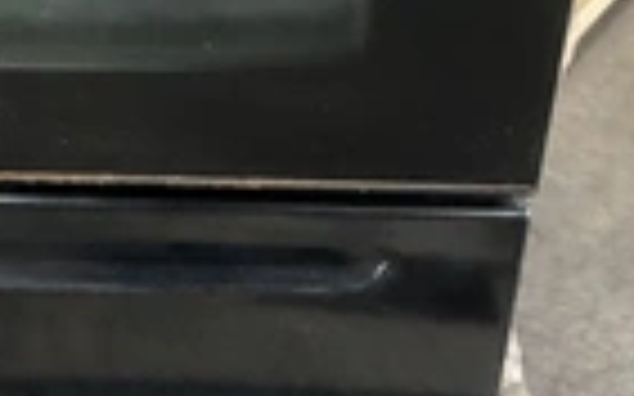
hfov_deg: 23.1
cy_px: -90
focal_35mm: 87
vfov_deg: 14.5
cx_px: 40
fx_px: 1503
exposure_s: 1/30
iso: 320
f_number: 1.8
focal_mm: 3
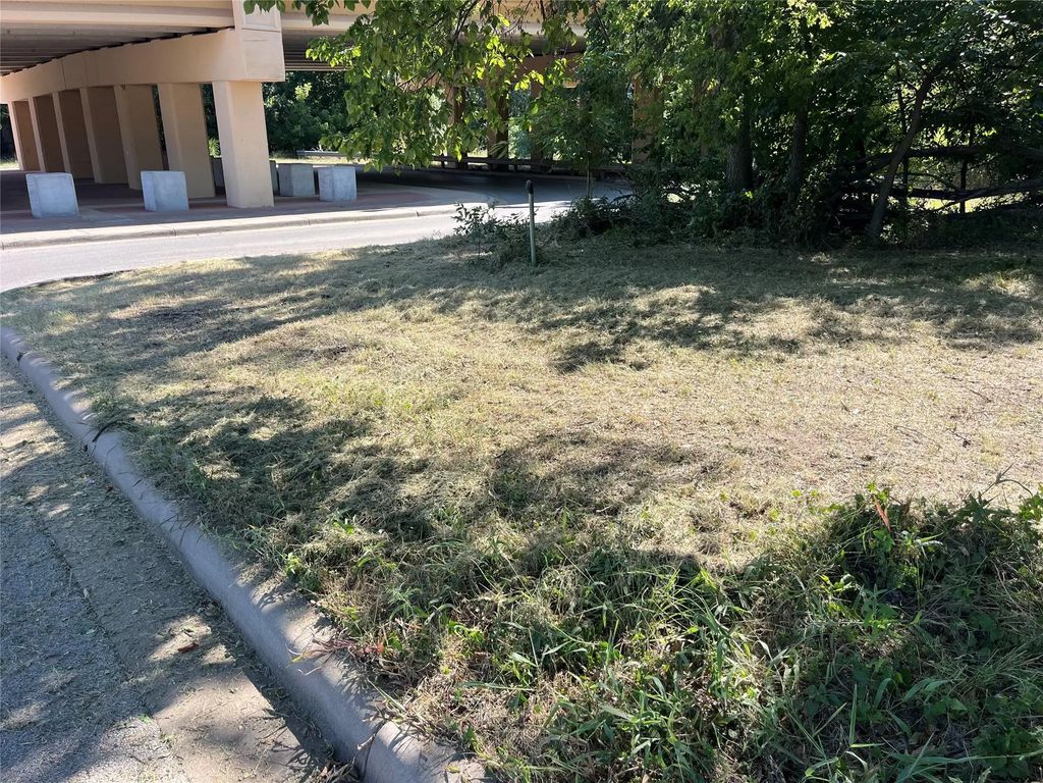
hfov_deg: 67.3
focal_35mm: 26
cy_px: 392
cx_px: 522
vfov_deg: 53.1
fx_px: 783
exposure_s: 1/898
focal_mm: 5.1
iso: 50
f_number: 1.6
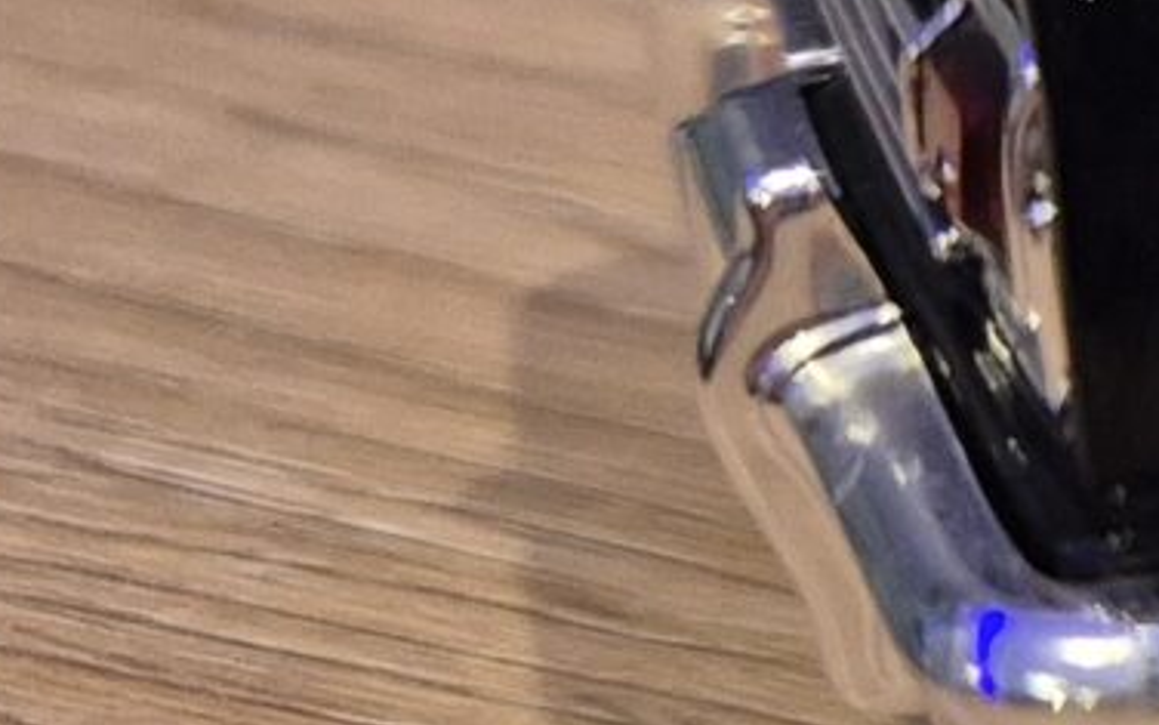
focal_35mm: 166
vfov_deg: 7.8
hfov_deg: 9.7
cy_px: -157
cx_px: 3508
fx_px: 5243
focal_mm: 5.4
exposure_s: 1/100
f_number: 1.8
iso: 500
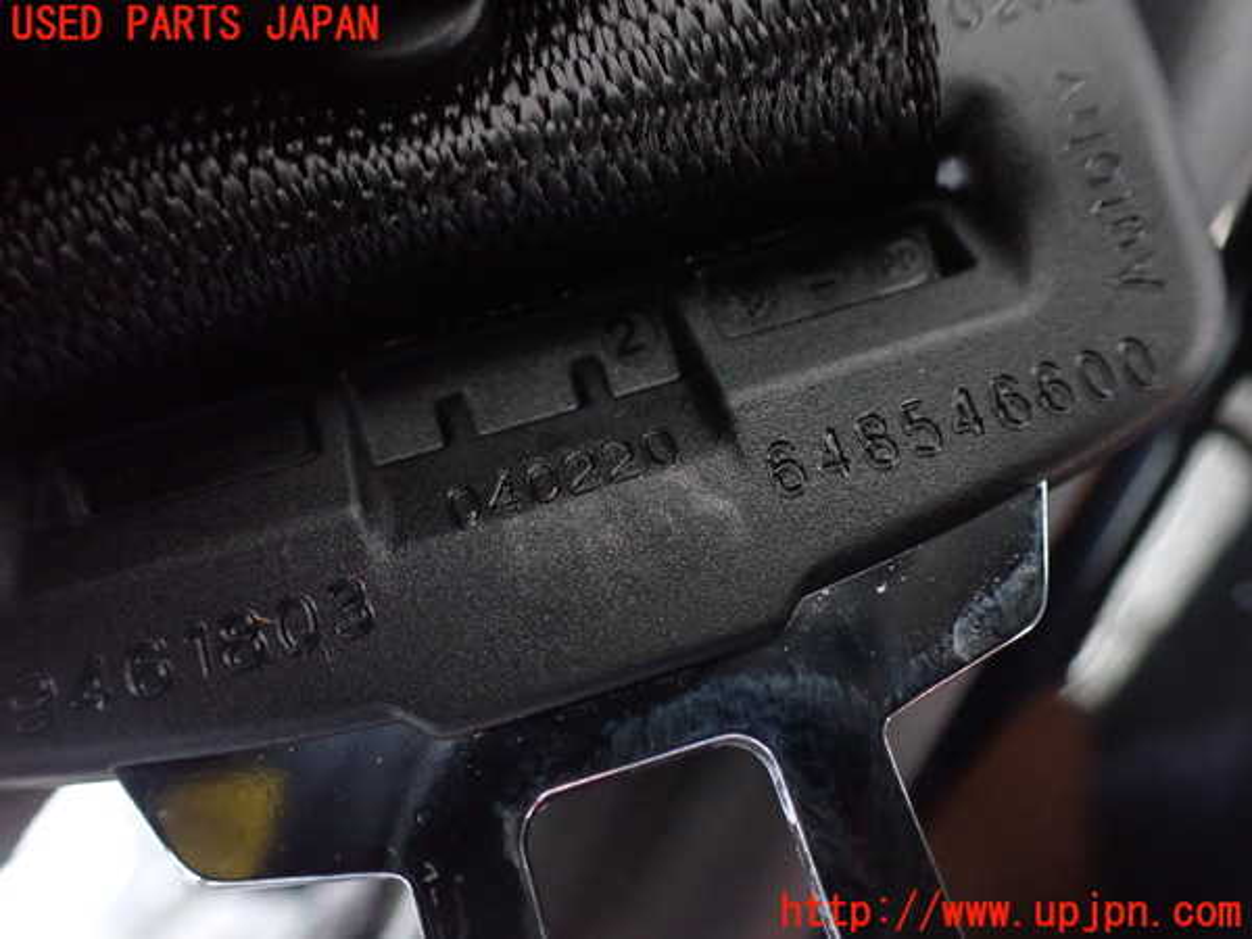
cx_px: 626
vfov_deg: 46.8
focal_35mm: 30
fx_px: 1085
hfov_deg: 60.0
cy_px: 470
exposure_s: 1/30
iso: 1000
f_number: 2.3
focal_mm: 5.4
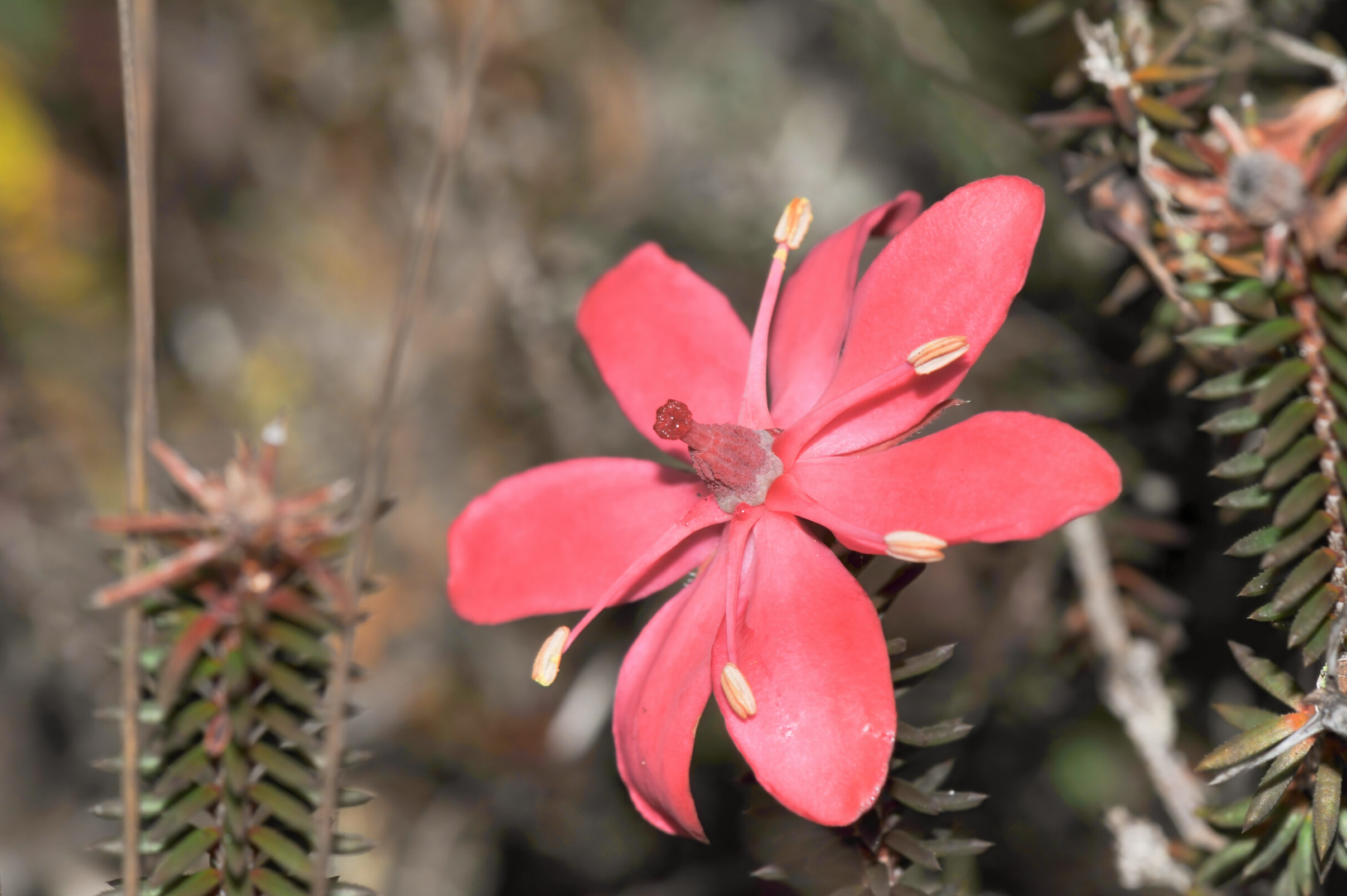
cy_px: 447
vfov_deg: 8.6
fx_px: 5945
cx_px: 713
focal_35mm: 159
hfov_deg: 12.9
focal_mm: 150
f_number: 18
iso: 400
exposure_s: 1/125
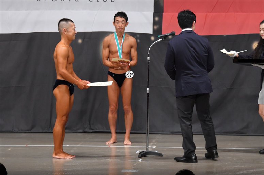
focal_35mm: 202
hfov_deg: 10.2
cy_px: 88
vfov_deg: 6.8
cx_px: 132
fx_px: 1481
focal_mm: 135
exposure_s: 1/400
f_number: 5.6
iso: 5000
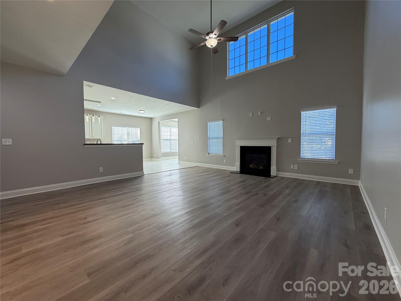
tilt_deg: -2.9
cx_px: 200
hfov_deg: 102.1
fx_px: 162
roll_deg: +0.6
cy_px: 150
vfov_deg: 85.7
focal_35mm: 14
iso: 160
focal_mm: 2.22
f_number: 2.2
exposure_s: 1/120
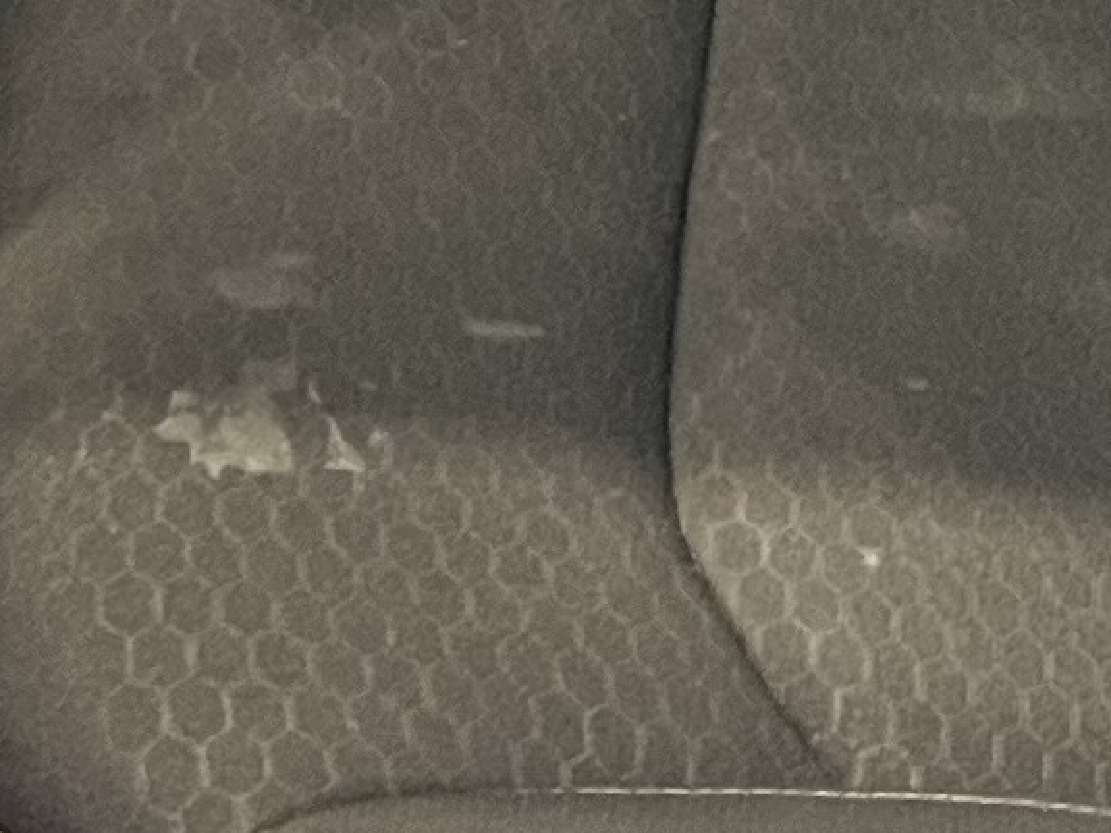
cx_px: 1279
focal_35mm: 182
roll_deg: -3.3
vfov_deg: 7.3
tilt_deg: -20.8
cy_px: -1633
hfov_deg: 10.7
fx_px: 5841
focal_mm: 5.7
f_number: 1.5
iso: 400
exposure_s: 1/60
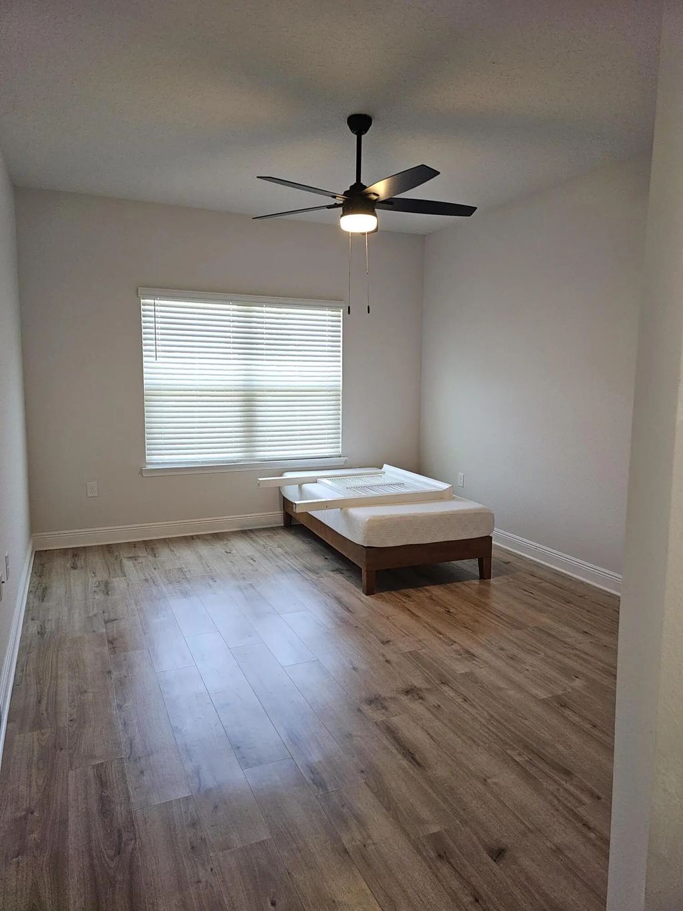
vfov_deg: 73.9
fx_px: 605
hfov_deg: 58.9
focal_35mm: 23
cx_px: 342
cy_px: 456
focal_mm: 6.3
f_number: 1.7
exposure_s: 1/60
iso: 80
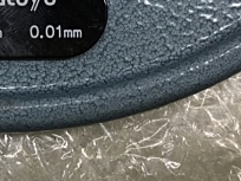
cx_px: -17
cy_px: -53
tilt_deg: -76.8
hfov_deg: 20.6
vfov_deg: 15.5
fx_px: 634
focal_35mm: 91
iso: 32
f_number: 2.2
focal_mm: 4.15
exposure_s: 1/120
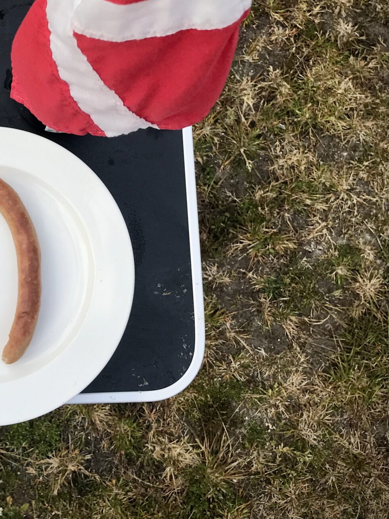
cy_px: 150
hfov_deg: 25.5
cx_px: 18
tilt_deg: -80.8
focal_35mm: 55
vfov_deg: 34.4
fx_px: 824
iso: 20
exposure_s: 1/760
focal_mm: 3.99
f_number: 1.8
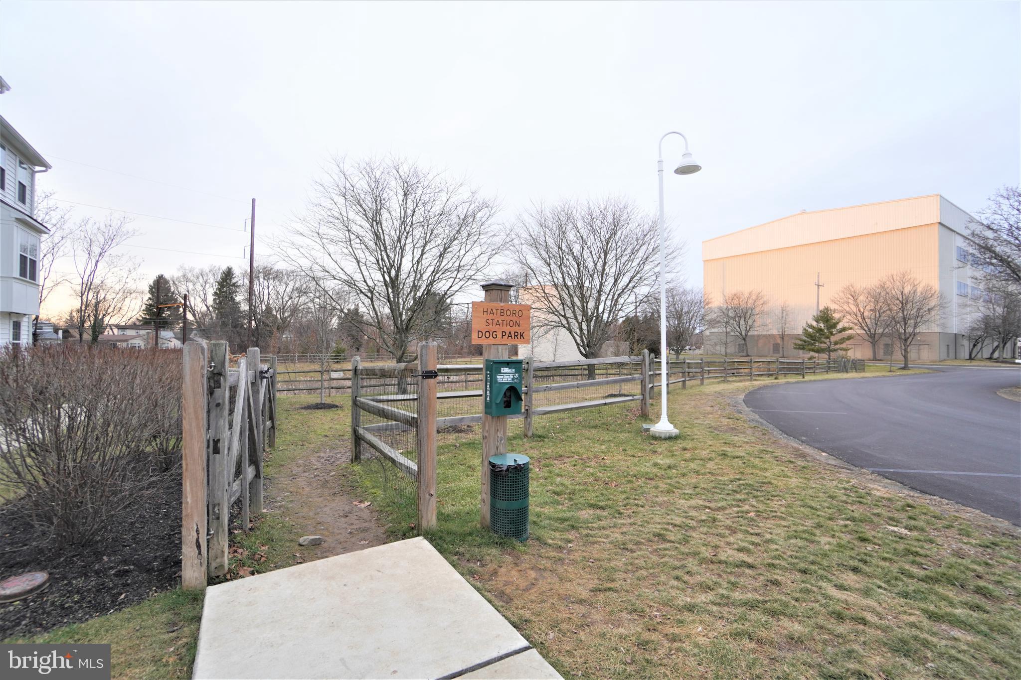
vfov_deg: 77.3
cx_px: 510
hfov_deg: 100.4
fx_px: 425
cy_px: 340
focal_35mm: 15
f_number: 4
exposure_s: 1/60
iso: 160
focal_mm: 10
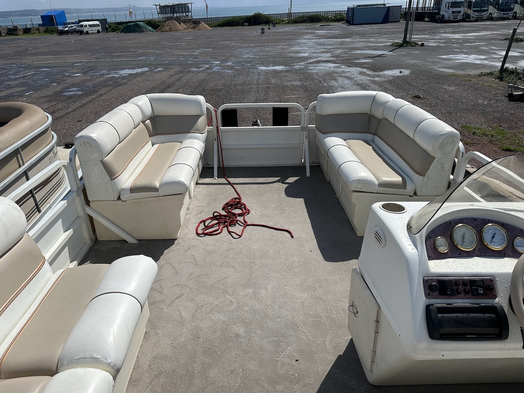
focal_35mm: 24
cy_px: 196
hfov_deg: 71.6
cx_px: 262
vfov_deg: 56.8
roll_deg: +2.2
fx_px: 363
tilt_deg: -26.4
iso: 80
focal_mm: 6.86
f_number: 1.78
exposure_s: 1/10753
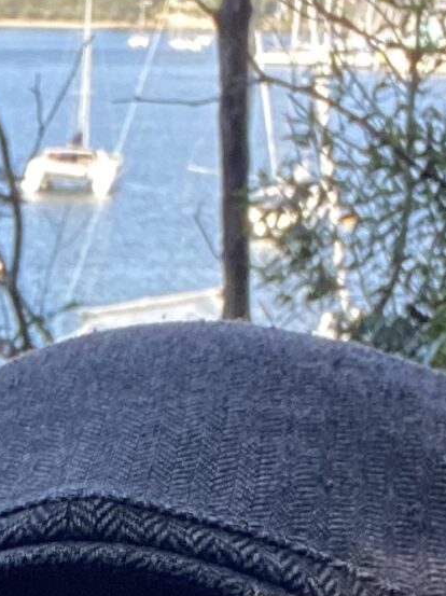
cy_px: 761
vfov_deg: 13.7
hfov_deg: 10.1
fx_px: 2391
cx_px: -357
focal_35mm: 139
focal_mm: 2.71
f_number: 2.2
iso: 25
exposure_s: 1/123
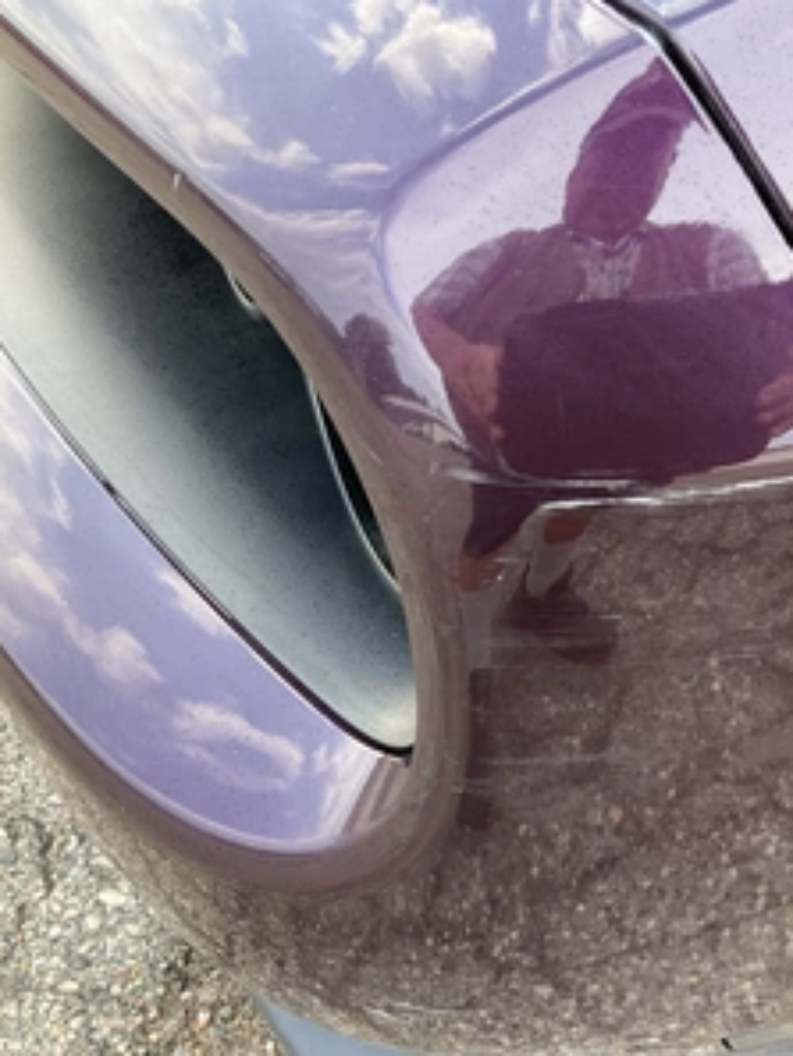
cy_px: 530
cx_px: 651
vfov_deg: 47.8
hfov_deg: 35.5
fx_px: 1190
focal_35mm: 39
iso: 25
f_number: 1.8
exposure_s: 1/122
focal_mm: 3
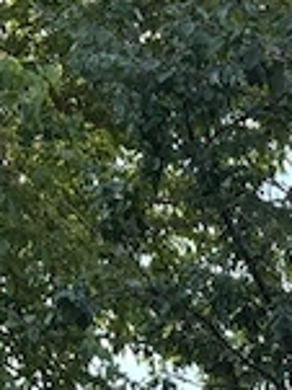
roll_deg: +1.7
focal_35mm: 138
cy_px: 826
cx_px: 375
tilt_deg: -0.9
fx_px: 1554
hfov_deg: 10.5
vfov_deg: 12.3
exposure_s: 1/1032
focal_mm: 5.96
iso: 64
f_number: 1.6
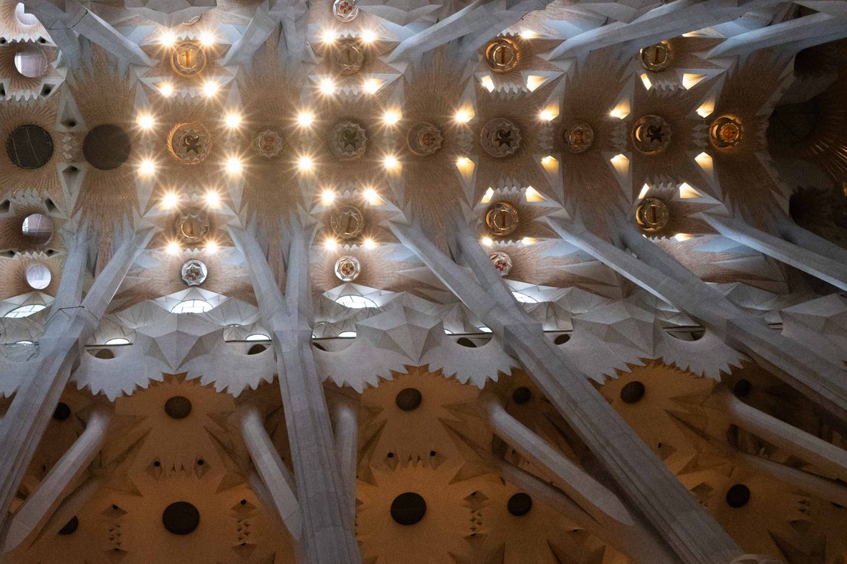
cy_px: 170
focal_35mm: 39
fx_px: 917
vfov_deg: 33.7
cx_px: 279
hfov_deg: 48.7
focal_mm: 24
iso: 8000
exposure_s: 1/200
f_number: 5.6
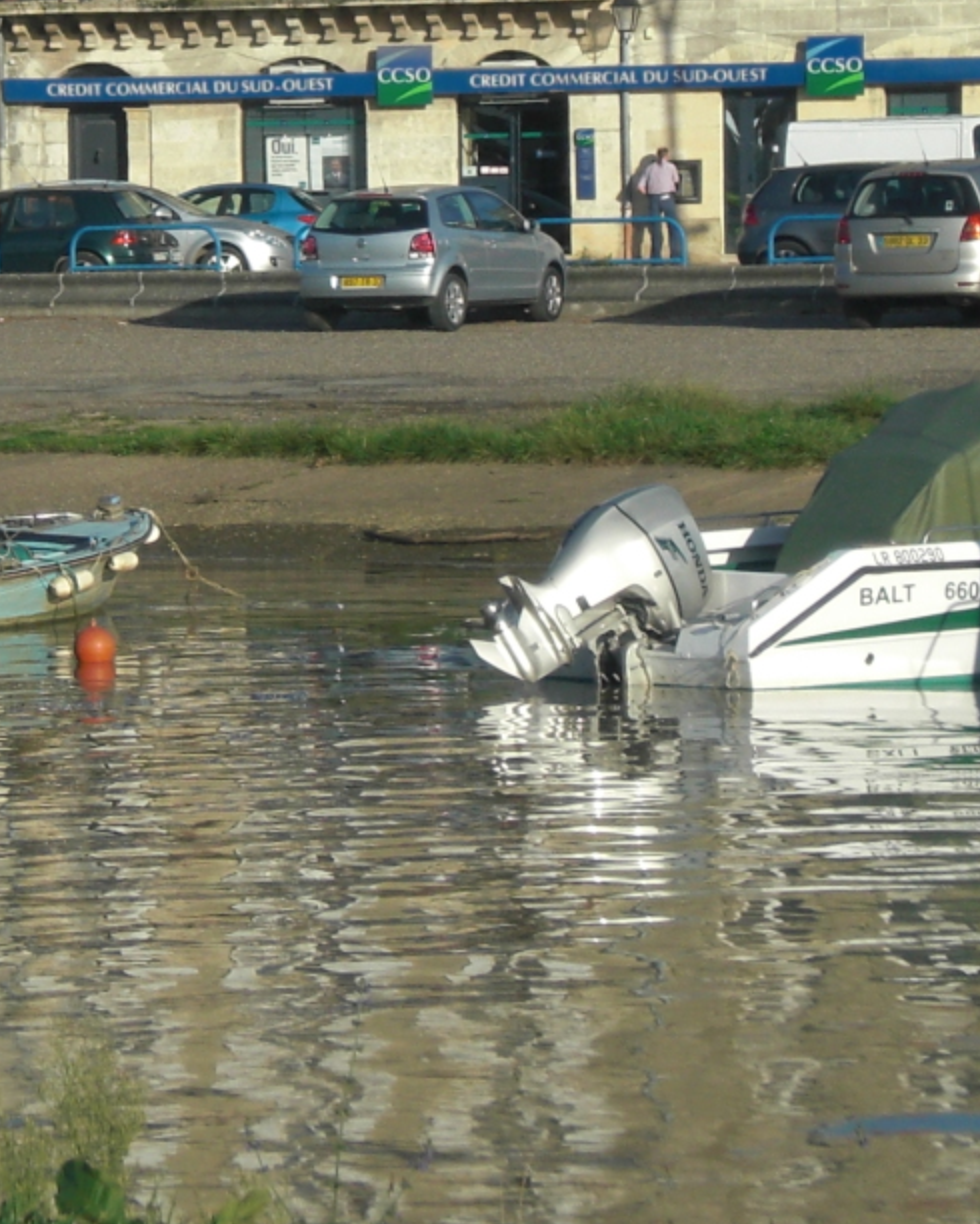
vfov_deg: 8.7
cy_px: 272
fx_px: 8045
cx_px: 124
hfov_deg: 7.0
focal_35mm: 222
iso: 64
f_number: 5
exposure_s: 1/400
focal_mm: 14.49
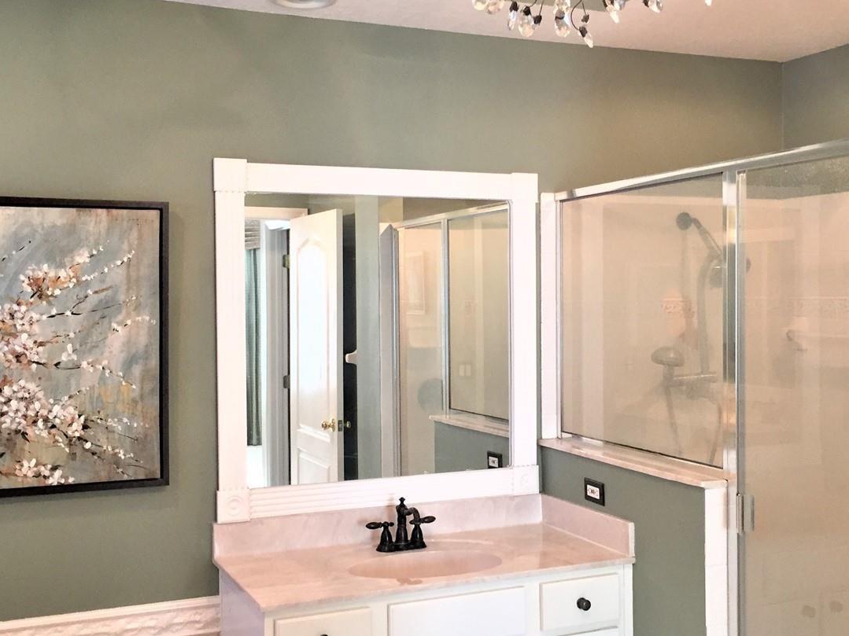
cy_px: 319
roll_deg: -1.0
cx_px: 440
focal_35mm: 43
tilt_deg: -2.2
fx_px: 1055
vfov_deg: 33.6
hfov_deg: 43.8
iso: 100
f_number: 2.2
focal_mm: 4.15
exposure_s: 1/30
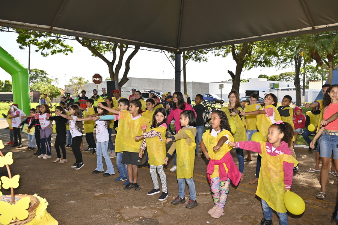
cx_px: 169
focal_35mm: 34
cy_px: 112
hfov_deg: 55.8
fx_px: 319
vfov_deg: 38.8
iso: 100
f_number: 6.3
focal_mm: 34
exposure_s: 1/160
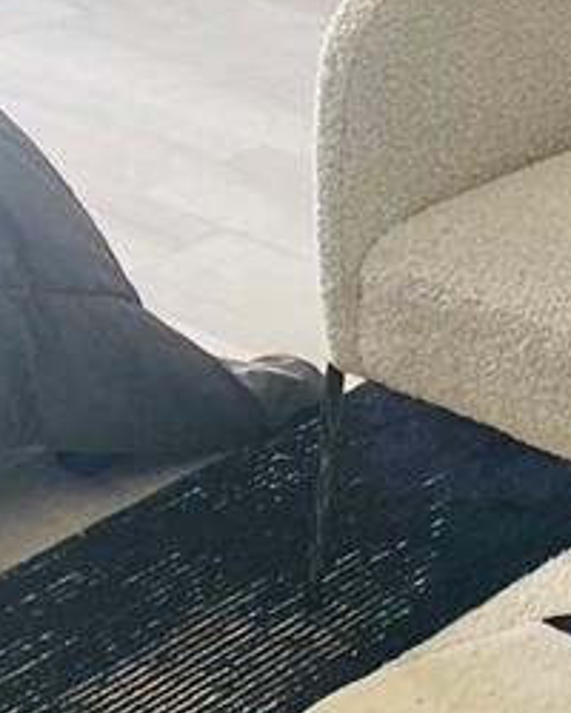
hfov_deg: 11.7
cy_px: -422
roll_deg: +1.7
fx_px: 2577
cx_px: 1031
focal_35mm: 122
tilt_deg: -10.7
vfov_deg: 14.5
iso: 125
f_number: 1.8
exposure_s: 1/121
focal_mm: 4.25
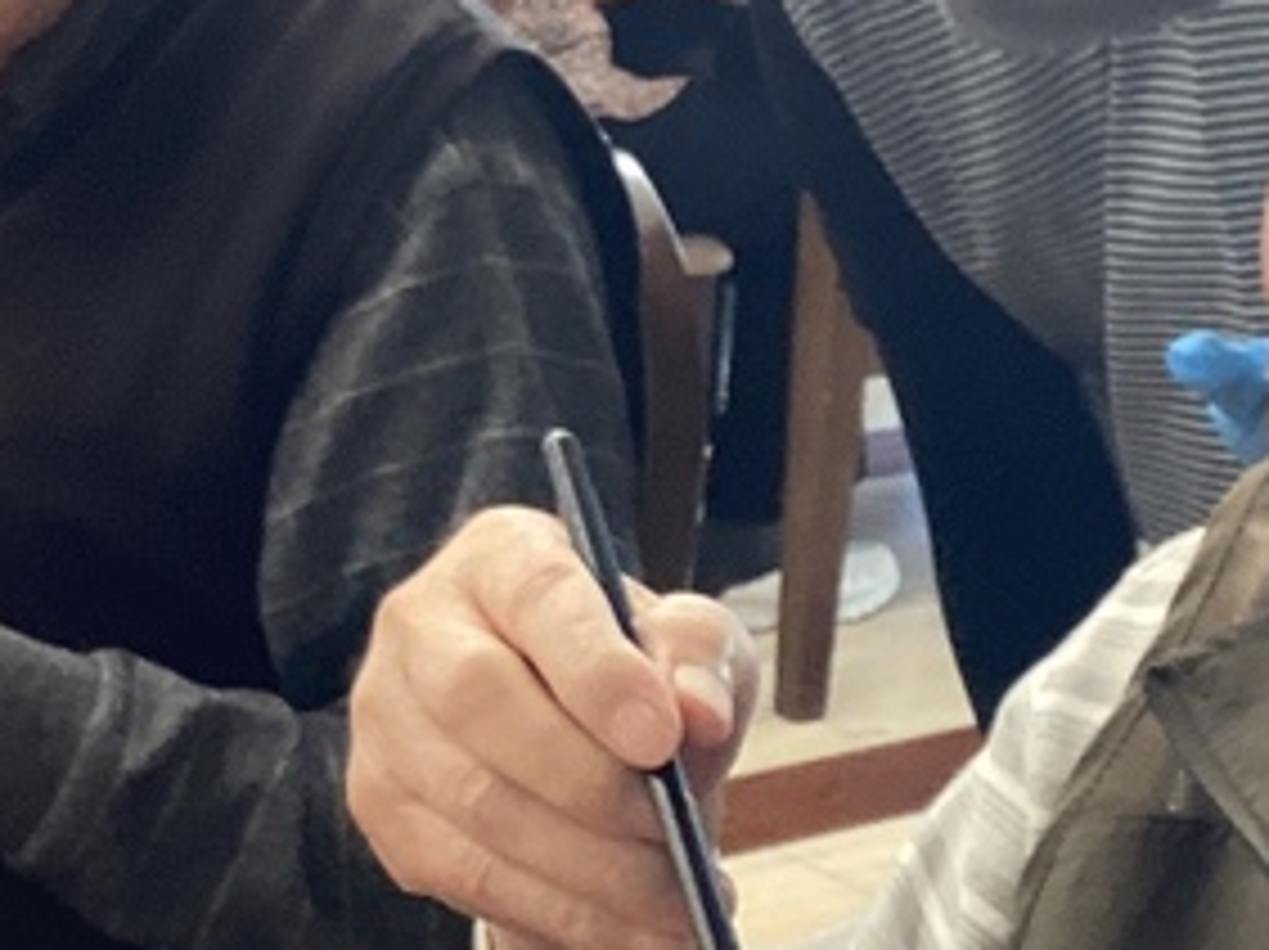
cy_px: 621
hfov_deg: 17.9
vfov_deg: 13.4
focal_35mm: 110
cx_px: 657
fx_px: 4029
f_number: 2.4
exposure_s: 1/60
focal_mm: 3.3
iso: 125
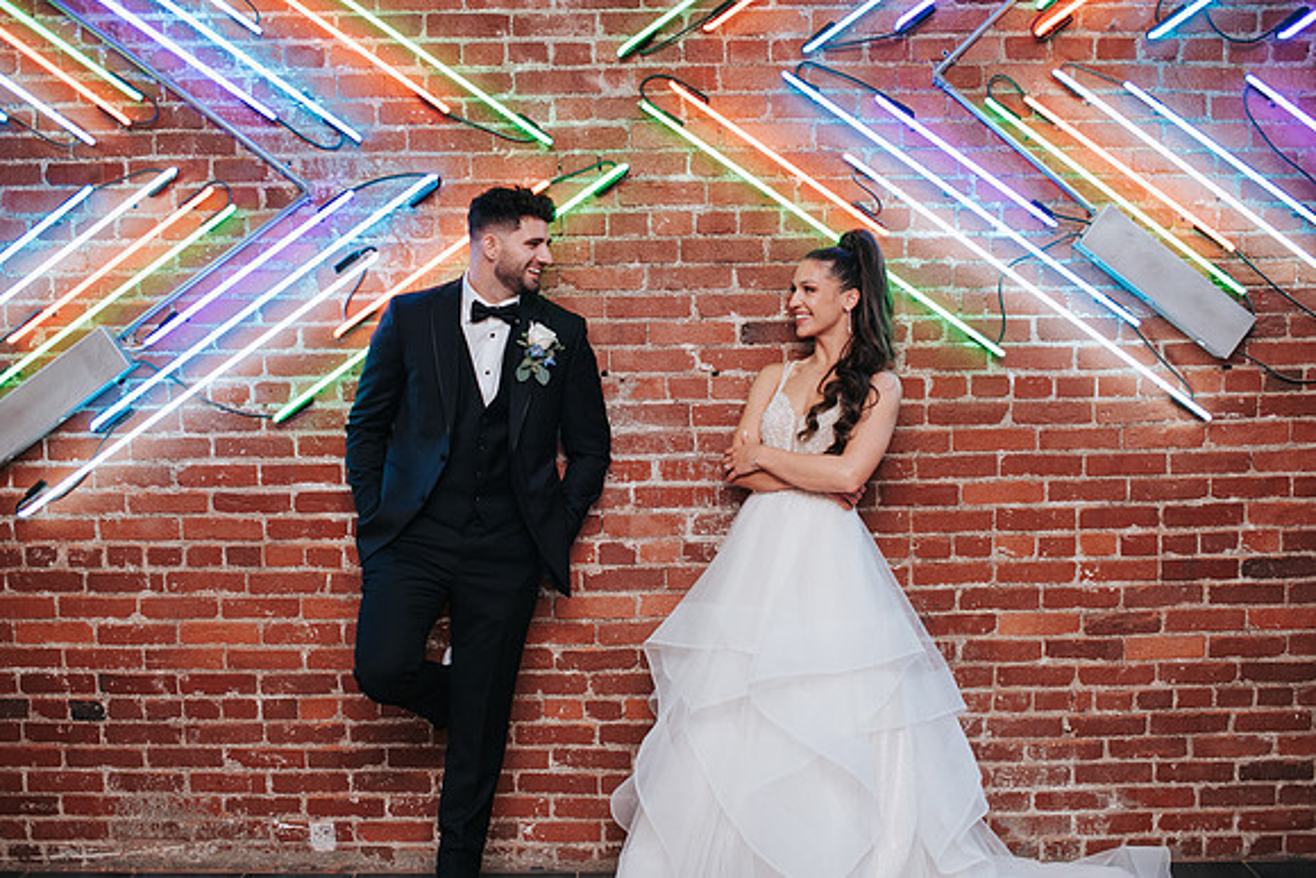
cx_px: 658
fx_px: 1302
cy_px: 439
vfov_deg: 37.3
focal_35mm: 36
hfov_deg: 53.6
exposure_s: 1/125
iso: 800
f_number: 2.8
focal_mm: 35
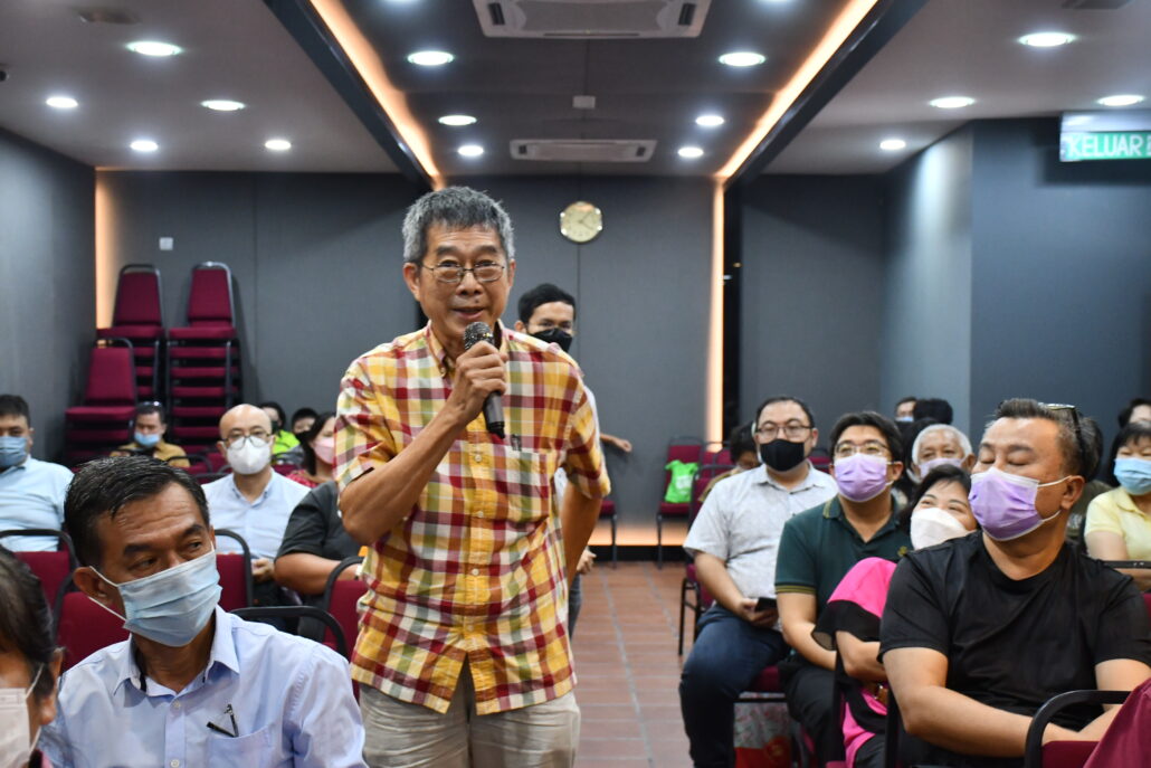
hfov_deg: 38.9
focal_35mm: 51
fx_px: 1631
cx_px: 576
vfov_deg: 26.5
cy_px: 384
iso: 1400
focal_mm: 34
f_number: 5.6
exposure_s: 1/80
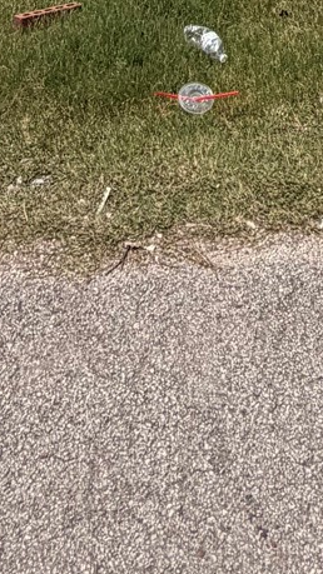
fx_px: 1036
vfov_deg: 21.2
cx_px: 283
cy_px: -450
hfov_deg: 17.5
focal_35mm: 68
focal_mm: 2.22
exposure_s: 1/1211
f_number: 2.2
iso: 25
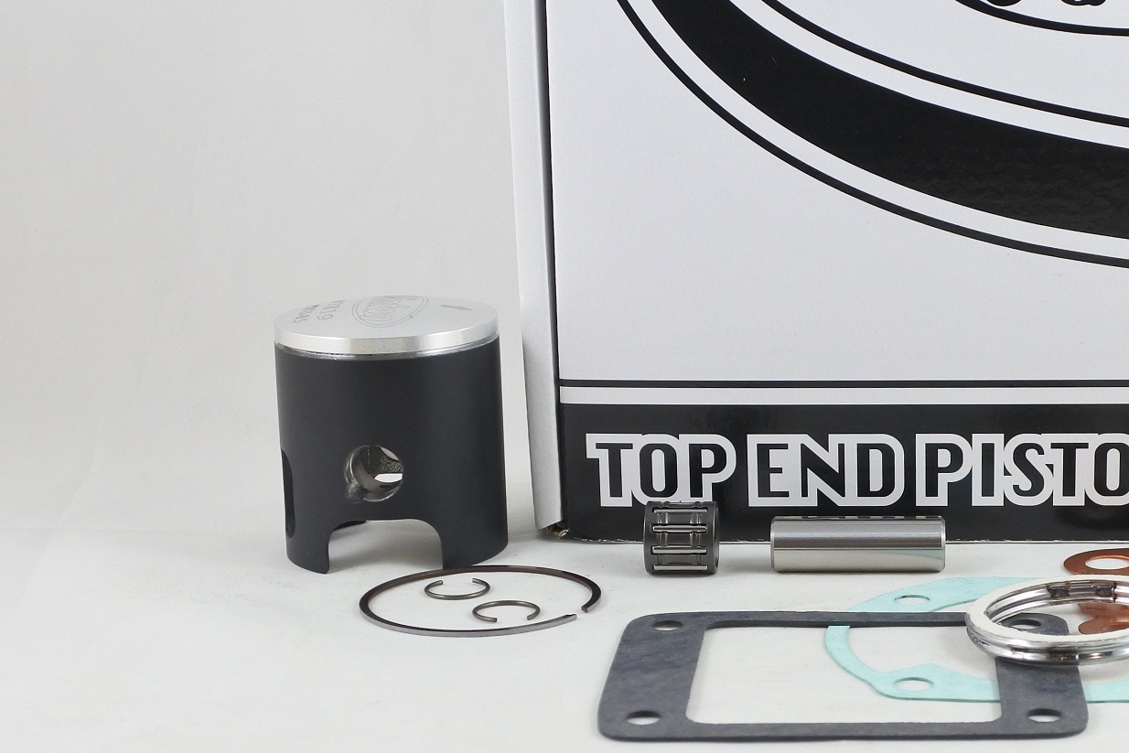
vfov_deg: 26.9
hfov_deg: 39.0
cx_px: 776
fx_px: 1568
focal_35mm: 50
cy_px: 290
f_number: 4
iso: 450
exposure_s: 1/125
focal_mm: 12.8
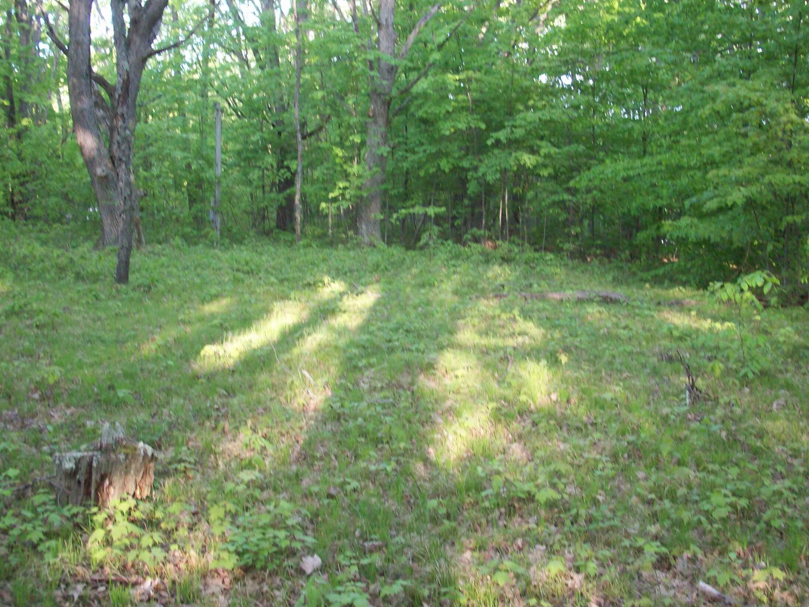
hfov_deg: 42.9
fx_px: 1028
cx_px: 406
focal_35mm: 44
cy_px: 296
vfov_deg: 32.9
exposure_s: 1/55
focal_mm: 6.2
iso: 160
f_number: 2.8
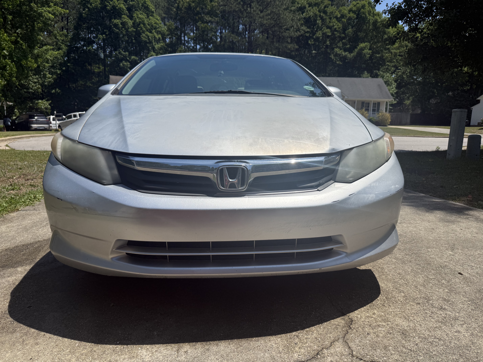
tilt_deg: -8.8
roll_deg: -2.0
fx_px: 335
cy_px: 181
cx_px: 242
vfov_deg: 56.8
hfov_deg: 71.6
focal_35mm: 24
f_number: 1.78
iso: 80
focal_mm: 6.76
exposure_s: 1/10309
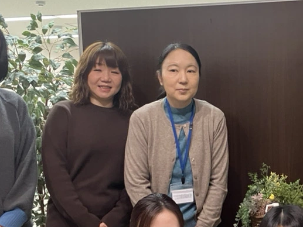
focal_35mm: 65
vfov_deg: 22.6
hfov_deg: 29.2
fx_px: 569
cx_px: 240
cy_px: 132
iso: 250
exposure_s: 1/50
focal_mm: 3.99
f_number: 1.8
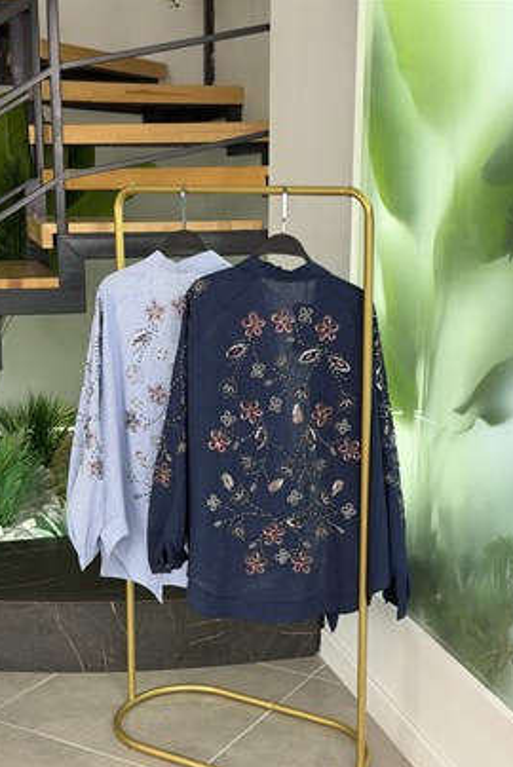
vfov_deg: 38.9
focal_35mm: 51
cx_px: 253
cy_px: 388
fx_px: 1088
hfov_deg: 26.5
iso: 50
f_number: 1.78
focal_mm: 6.76
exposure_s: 1/124
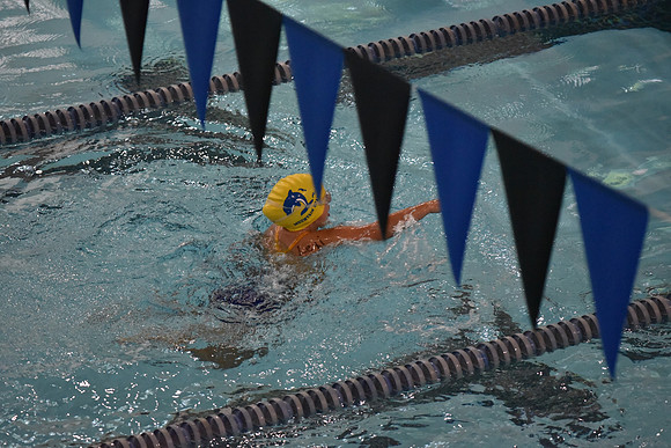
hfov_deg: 10.3
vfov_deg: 6.9
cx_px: 336
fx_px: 3728
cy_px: 224
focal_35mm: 200
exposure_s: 1/500
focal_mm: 200
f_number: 5
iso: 6400
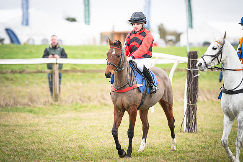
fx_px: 1364
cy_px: 81
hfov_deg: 10.2
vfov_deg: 6.8
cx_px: 122
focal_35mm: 202
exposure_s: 1/1200
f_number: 1.9
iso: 800
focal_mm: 135
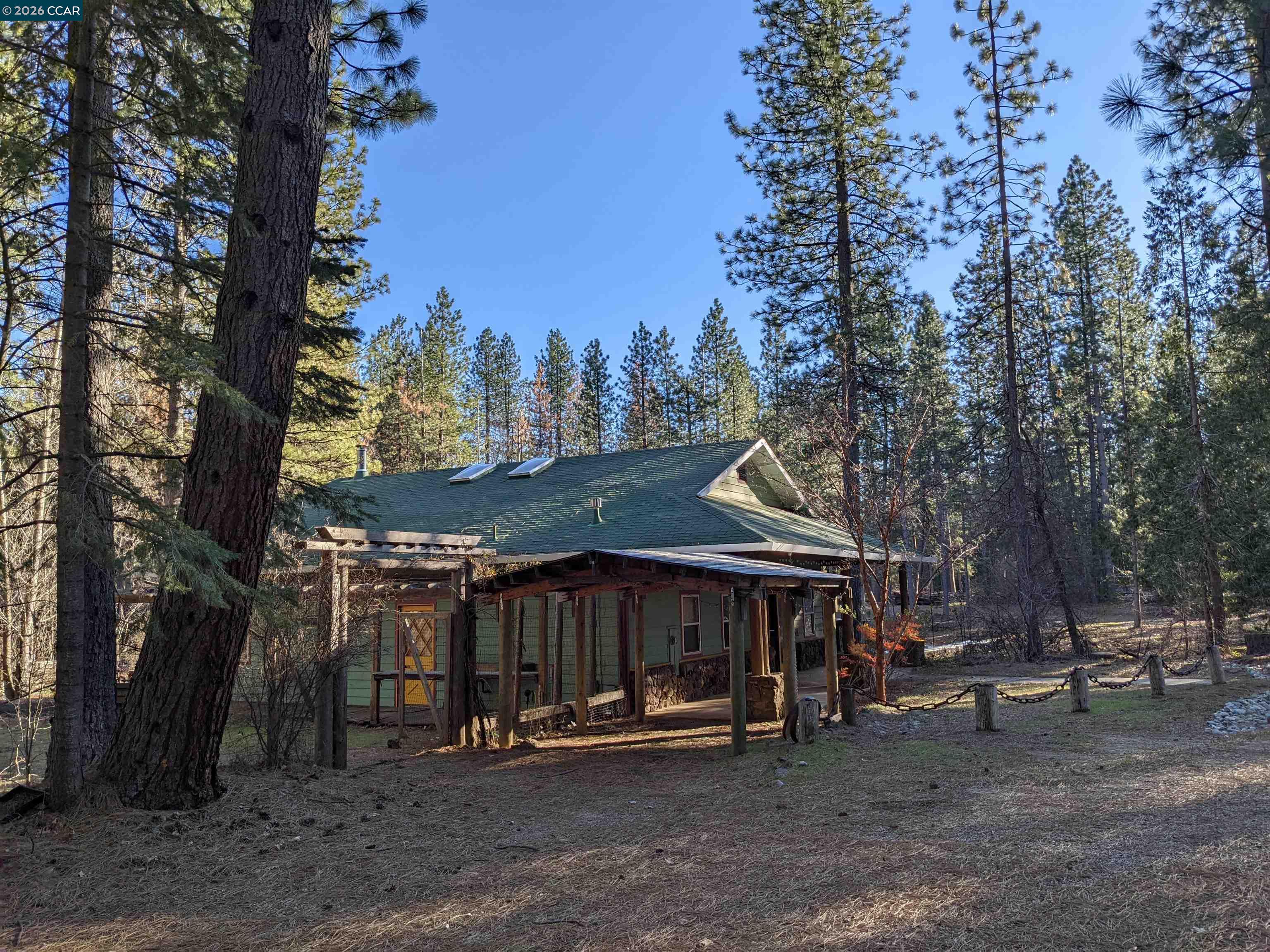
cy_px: 476
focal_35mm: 27
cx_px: 635
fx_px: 991
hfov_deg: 65.3
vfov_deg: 51.4
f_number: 1.73
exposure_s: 1/1462
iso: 50
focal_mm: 4.38
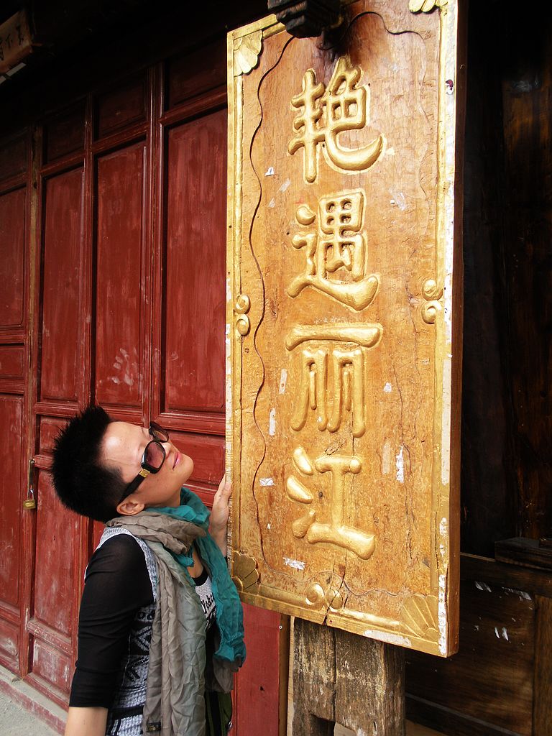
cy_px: 368
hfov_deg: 39.7
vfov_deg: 51.4
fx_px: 765
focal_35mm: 36
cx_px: 276
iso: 64
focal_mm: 6.3
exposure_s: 1/93.8
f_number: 3.5
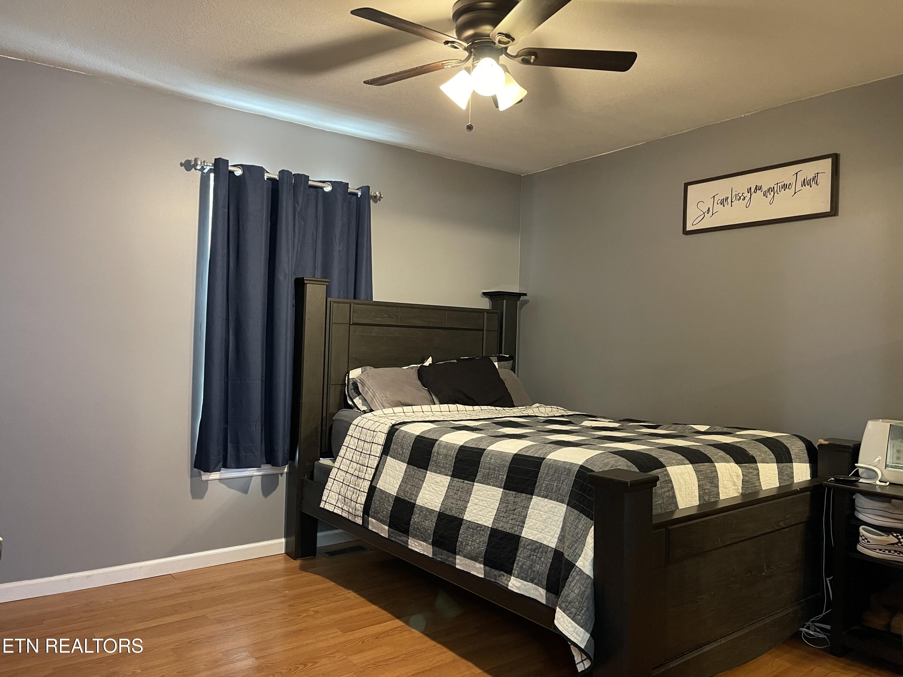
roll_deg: -1.5
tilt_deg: -0.3
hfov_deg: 69.4
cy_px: 338
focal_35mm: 25
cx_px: 452
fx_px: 652
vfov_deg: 54.9
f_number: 1.6
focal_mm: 5.1
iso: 500
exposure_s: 1/40
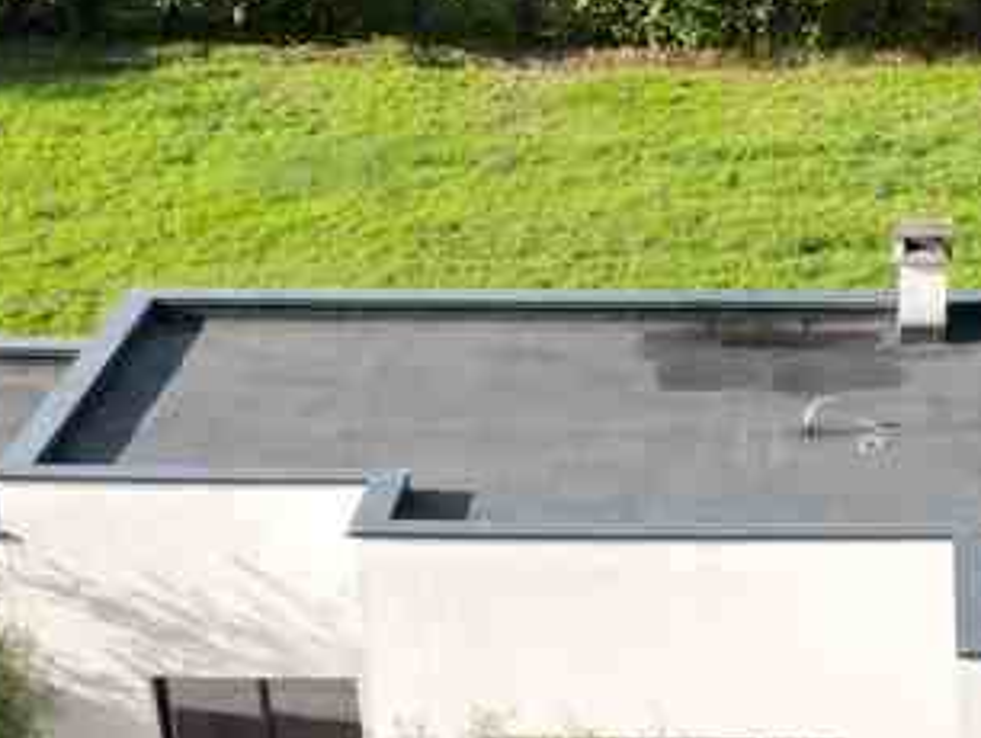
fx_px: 2666
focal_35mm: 94
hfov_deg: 20.5
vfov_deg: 15.0
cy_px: 963
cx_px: 850
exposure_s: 1/1600
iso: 120
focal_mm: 6.72
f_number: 1.7
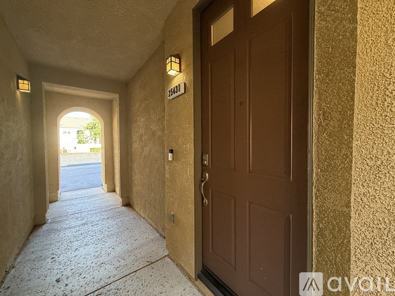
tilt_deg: -1.7
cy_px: 148
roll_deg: +0.8
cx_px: 198
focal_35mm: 14
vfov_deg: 85.7
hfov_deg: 102.1
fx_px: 160
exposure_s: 1/118
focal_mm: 2.22
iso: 320
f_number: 2.2
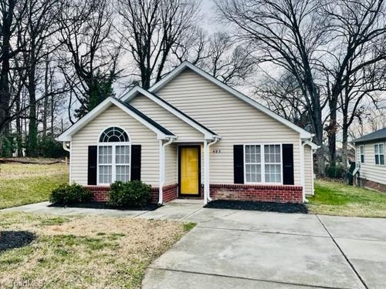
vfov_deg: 53.1
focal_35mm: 26
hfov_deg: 67.3
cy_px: 144
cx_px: 193
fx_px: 290
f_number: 1.6
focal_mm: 4.2
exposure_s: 1/1043
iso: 32
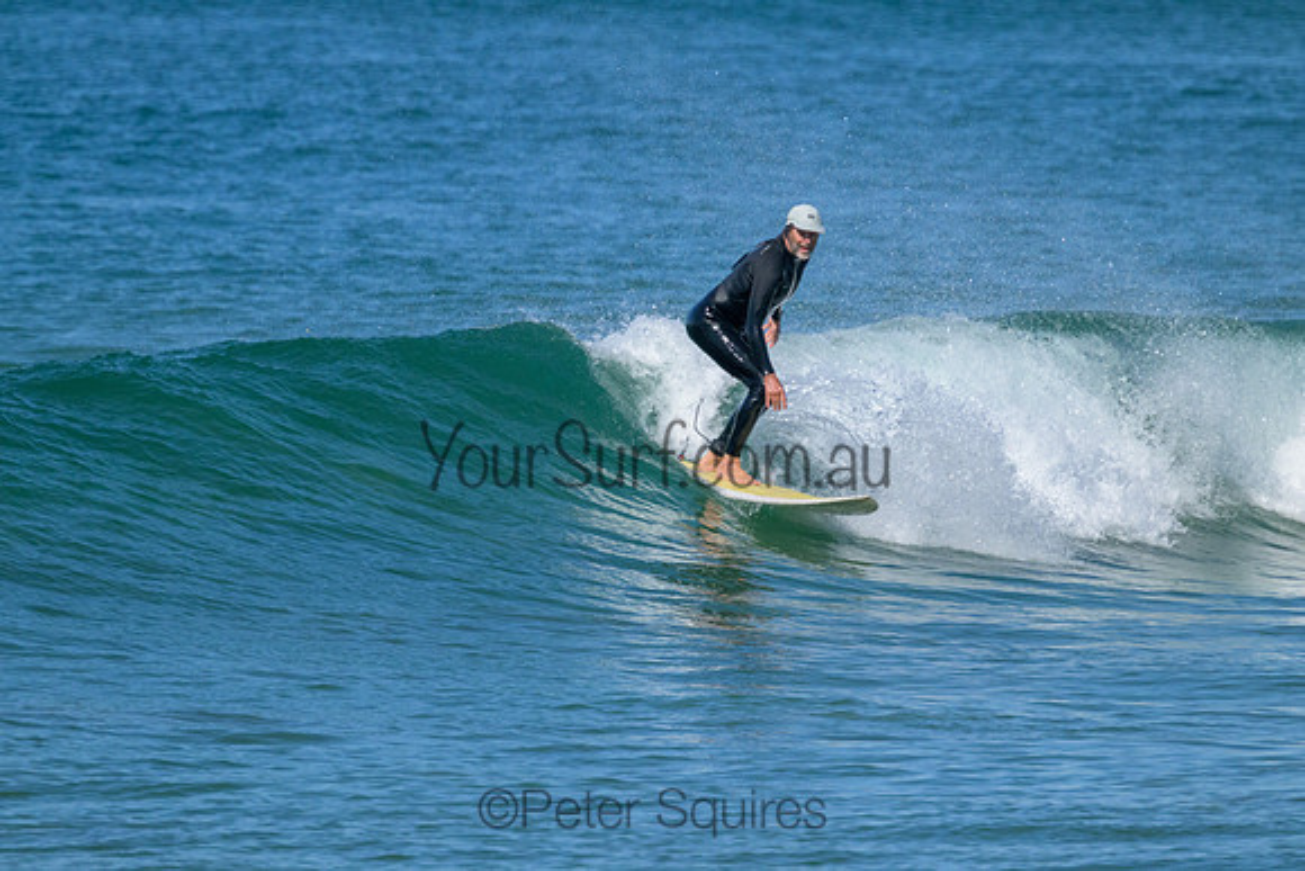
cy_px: 436
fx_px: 29005
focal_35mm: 800
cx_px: 652
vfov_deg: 1.7
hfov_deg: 2.6
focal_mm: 800
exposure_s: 1/2000
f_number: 11
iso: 2200
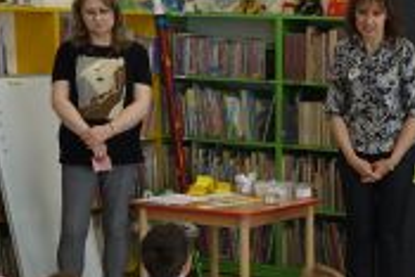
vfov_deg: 11.3
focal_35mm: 117
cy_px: 389
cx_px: 413
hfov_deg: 17.1
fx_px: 1350
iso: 125
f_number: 2.8
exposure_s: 1/60
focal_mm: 11.56
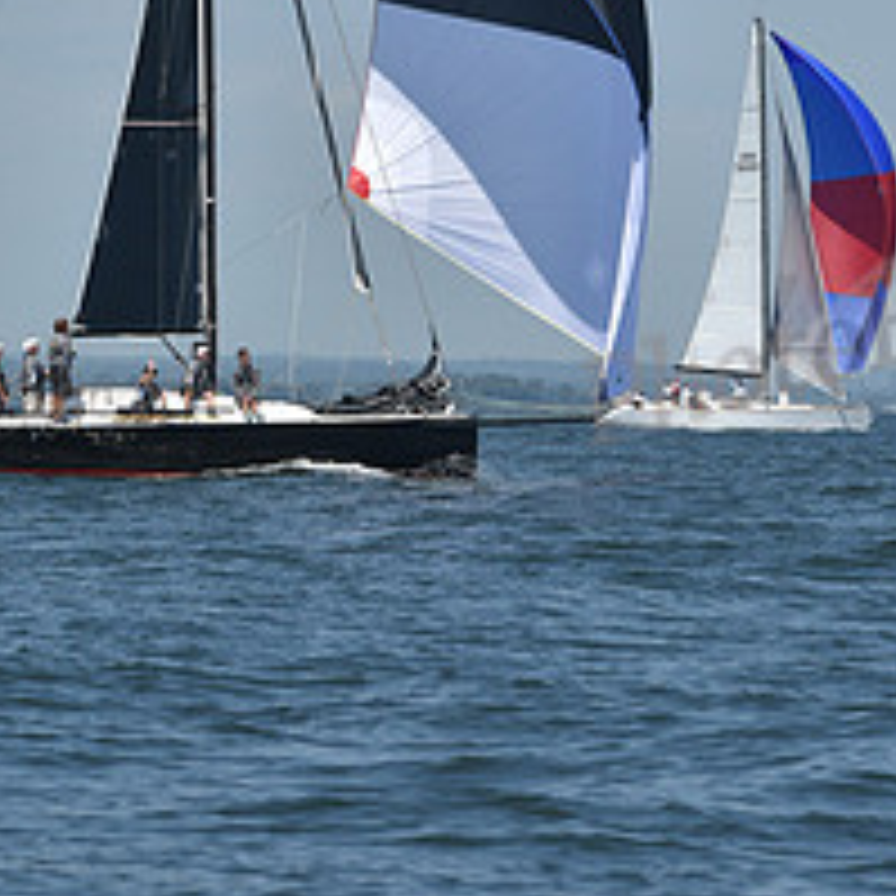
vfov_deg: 4.9
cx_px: 349
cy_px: -297
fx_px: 10513
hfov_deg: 4.9
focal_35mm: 359
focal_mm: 145
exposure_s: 1/1250
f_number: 8
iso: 250
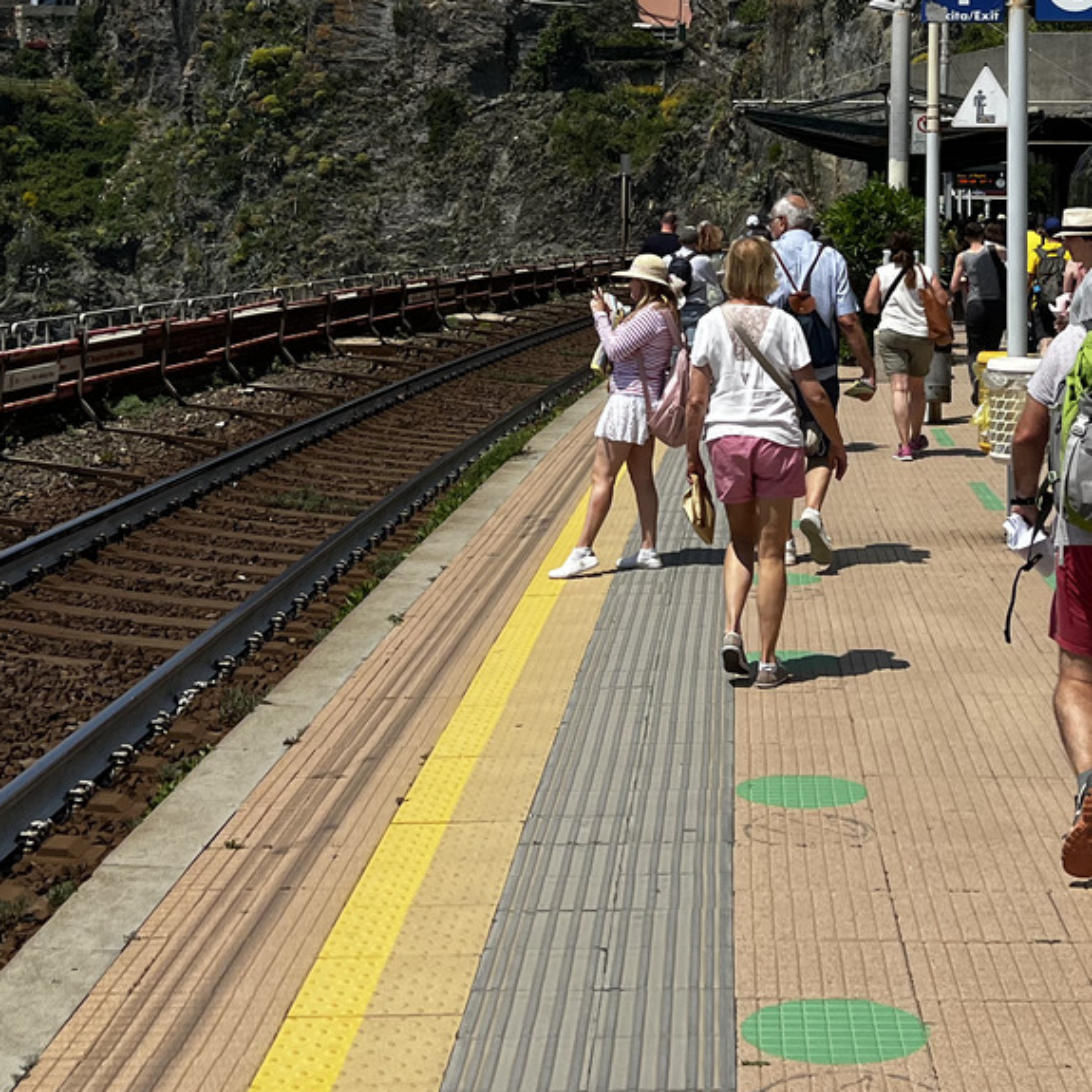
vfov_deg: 26.0
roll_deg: -0.9
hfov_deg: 26.9
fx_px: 2284
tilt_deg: +3.4
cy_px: 95
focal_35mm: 64
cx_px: 518
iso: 50
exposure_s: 1/5882
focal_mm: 5.7
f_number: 1.5
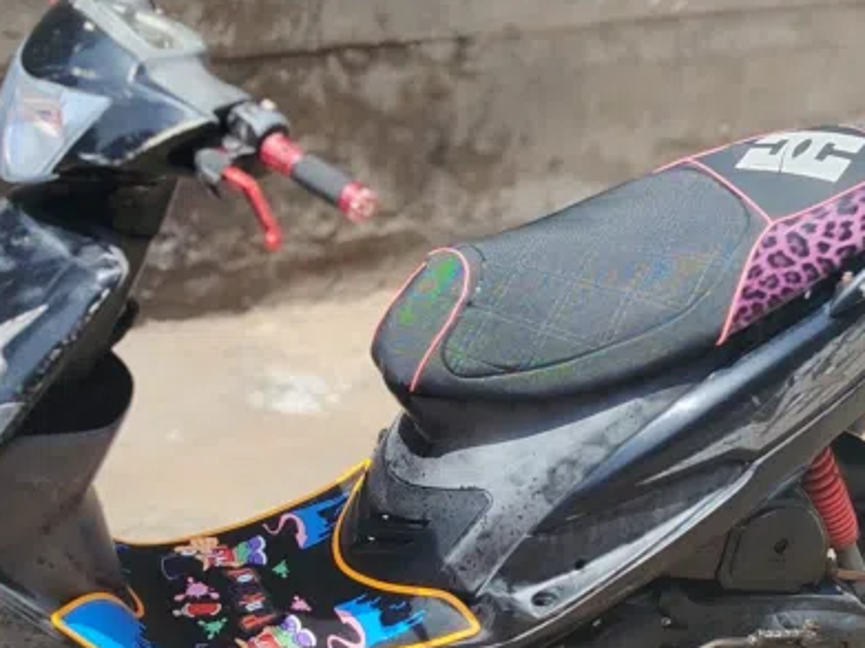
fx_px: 1924
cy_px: 464
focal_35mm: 77
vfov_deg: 19.0
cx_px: 378
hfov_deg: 25.3
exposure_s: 1/544
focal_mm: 5.25
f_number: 4
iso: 100
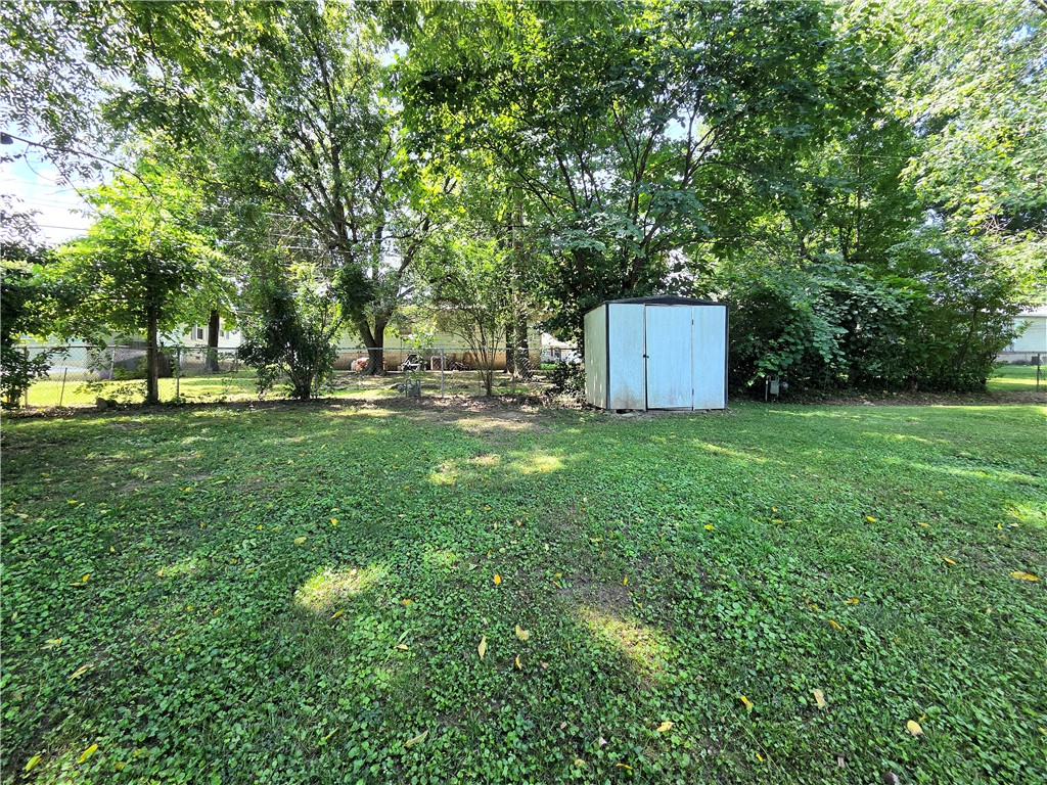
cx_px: 524
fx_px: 393
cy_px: 392
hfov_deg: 106.2
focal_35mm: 13
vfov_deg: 89.9
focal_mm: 2.2
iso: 100
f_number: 2.2
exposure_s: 1/370
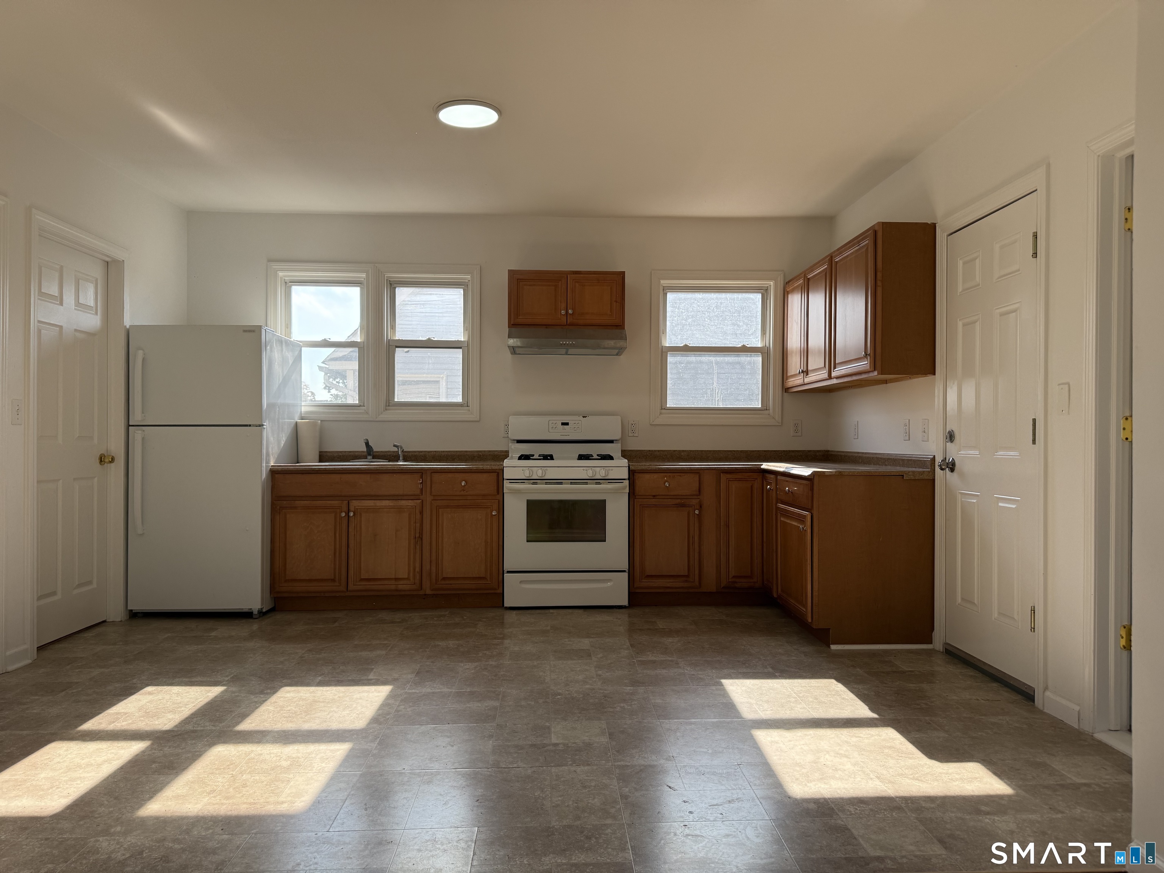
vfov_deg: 56.8
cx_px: 582
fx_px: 807
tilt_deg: +1.5
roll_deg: -0.1
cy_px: 436
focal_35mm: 24
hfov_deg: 71.6
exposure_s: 1/702
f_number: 1.78
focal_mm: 6.76
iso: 100
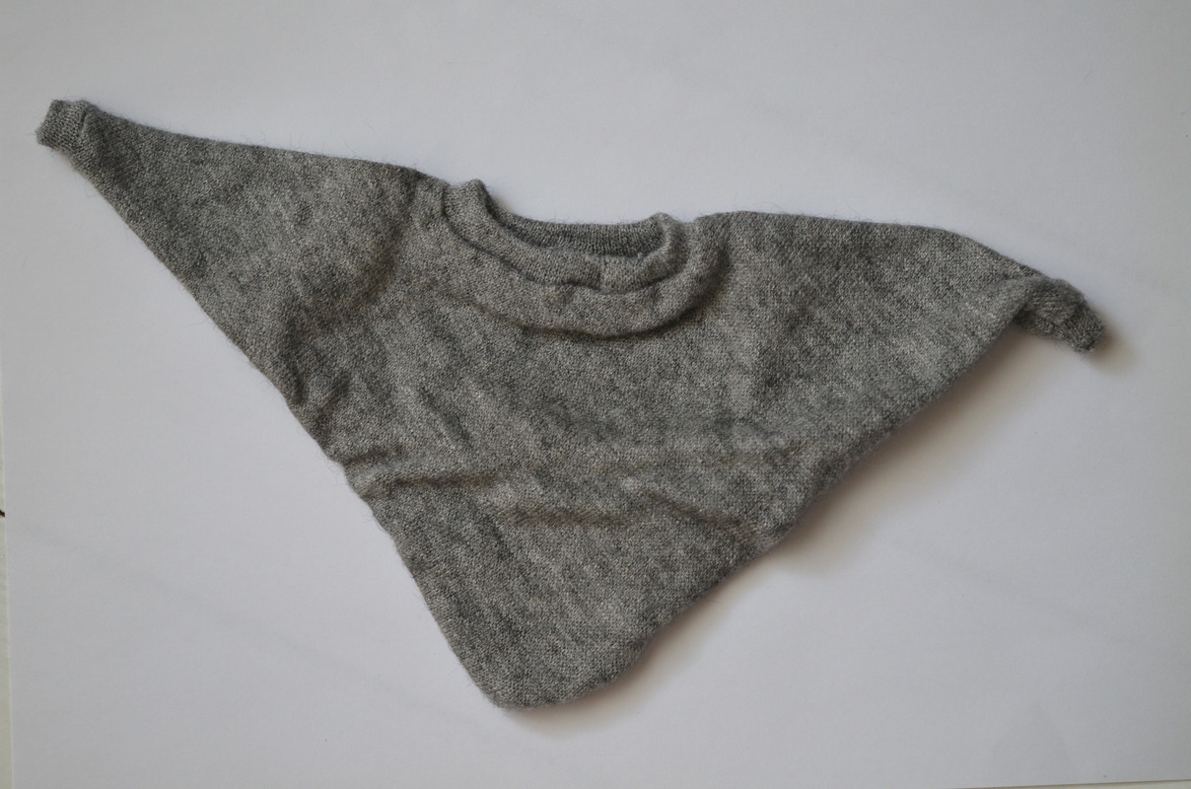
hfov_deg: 22.7
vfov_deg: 15.1
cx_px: 596
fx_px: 2971
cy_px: 394
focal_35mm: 90
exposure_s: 1/160
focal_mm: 60
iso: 800
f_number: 3.2
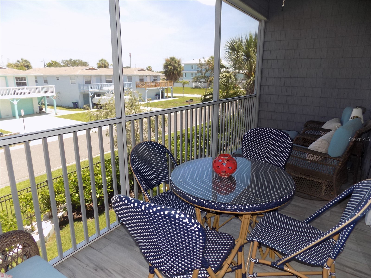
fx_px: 247
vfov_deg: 58.9
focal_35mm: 23
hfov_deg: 73.9
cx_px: 186
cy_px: 139
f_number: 3.1
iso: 80
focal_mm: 4
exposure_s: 1/250
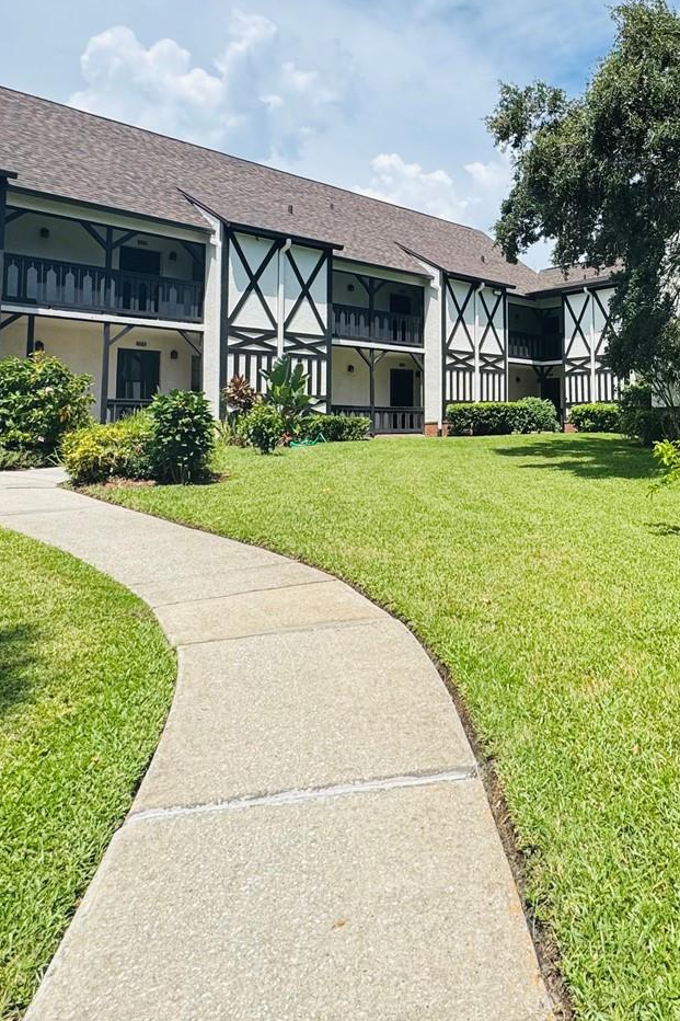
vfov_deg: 70.3
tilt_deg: +3.7
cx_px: 614
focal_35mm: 25
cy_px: 380
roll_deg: +1.8
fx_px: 709
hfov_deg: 46.2
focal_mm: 2.22
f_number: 2.2
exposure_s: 1/1789
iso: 50
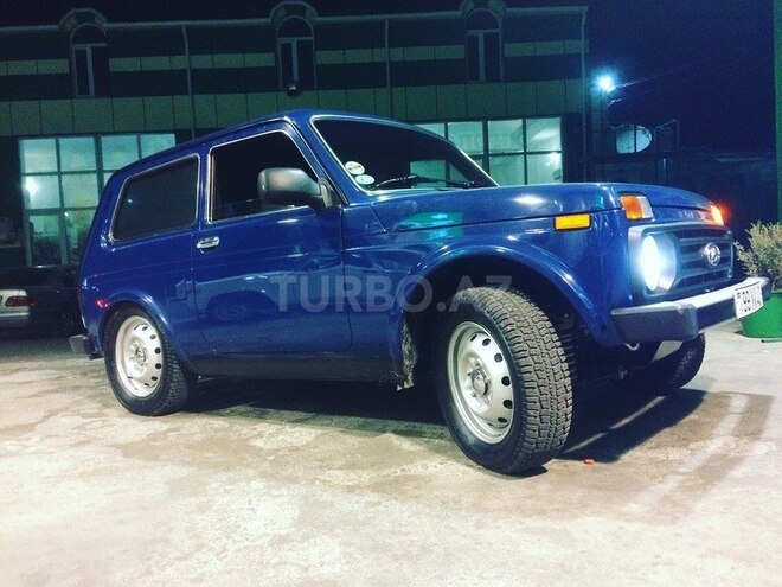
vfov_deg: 48.2
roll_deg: +2.4
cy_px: 294
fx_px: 655
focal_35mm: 29
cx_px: 391
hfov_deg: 61.7
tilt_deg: -4.0
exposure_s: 1/25
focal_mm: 4.15
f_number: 2.2
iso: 250
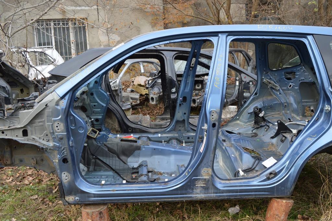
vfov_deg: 39.9
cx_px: 166
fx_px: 304
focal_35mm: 33
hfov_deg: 57.3
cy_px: 110
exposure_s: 1/125
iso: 250
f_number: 5.6
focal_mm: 22
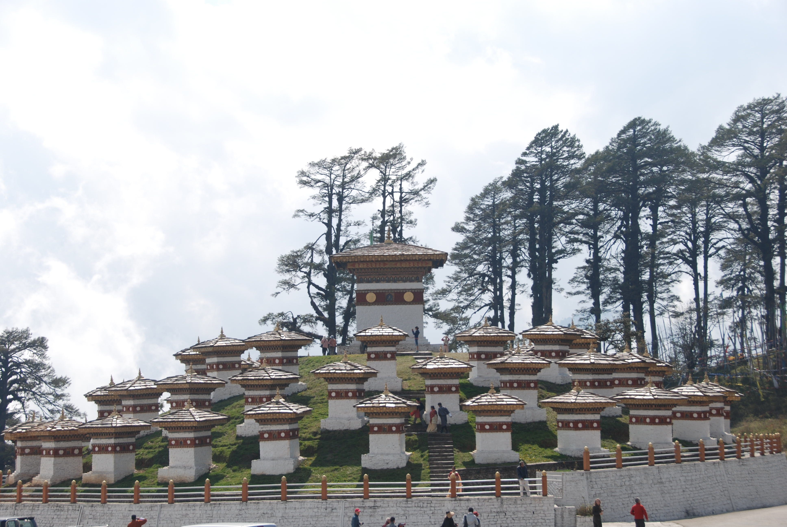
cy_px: 264
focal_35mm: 78
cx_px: 394
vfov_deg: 17.5
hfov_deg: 26.0
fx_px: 1707
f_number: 9
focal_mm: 52
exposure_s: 1/320
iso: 100
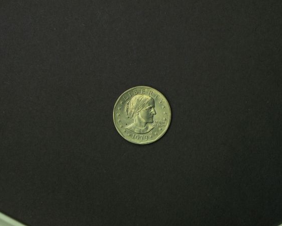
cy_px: 113
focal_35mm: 108
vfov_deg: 14.3
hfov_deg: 17.8
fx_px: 901
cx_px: 142
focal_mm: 22.05
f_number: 3.8
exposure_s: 1/125
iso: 100
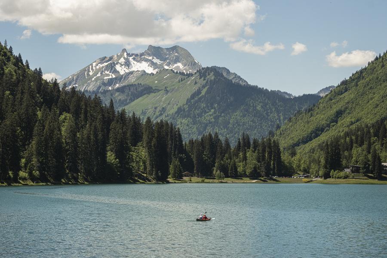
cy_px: 129
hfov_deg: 20.2
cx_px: 194
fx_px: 1086
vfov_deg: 13.6
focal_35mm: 101
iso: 320
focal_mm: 67.1
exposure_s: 1/500
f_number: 9
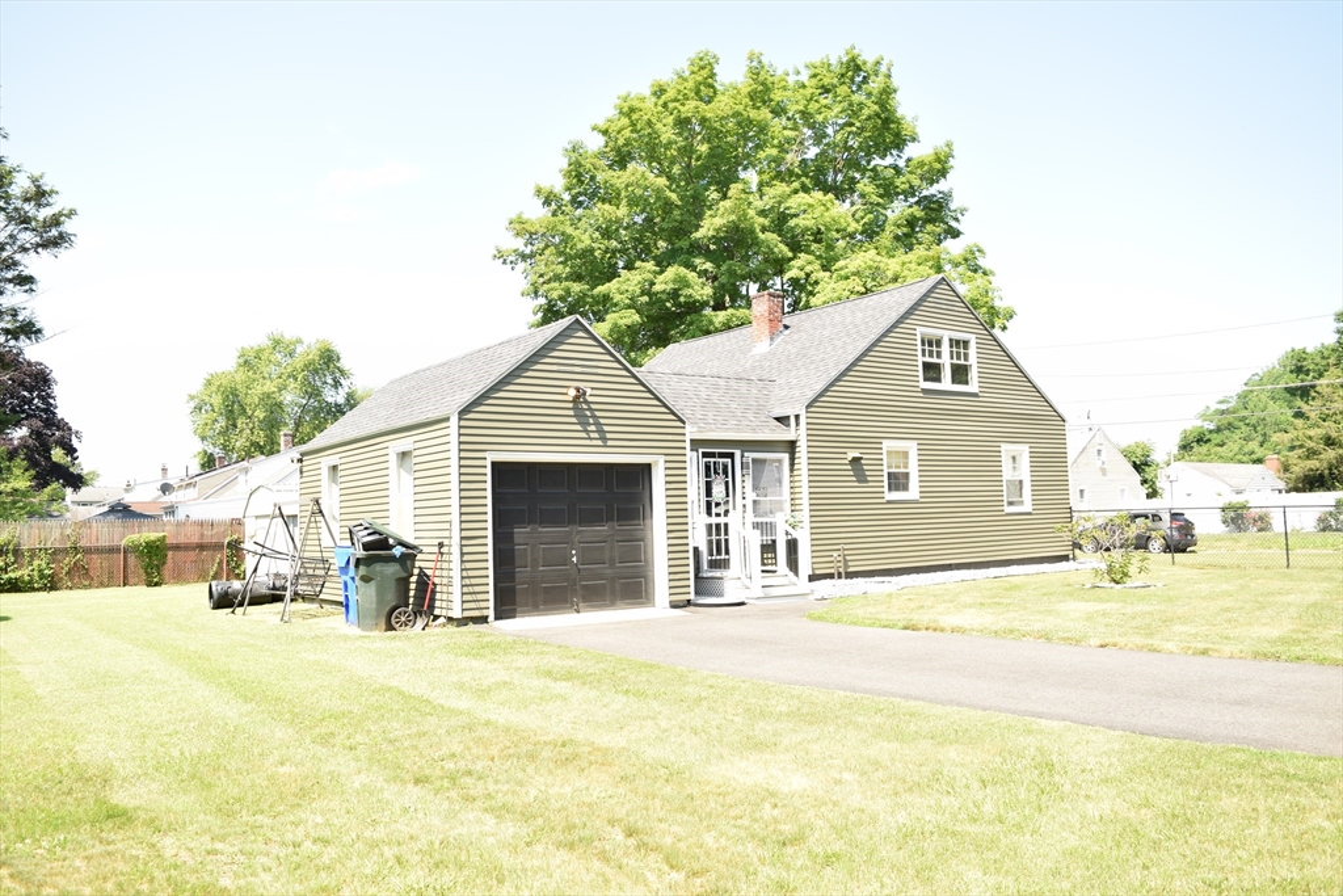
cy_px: 448
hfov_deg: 67.4
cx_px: 672
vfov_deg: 47.9
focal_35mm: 27
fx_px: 1007
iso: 100
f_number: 6.3
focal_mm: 18
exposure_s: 1/125
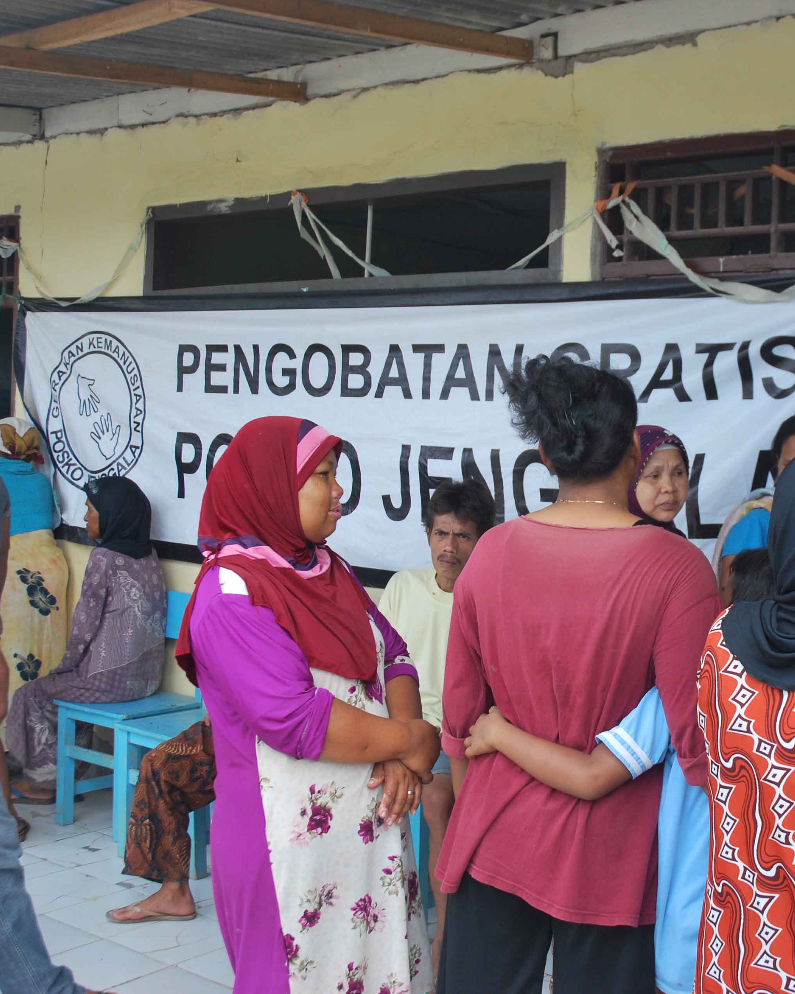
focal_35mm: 47
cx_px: 567
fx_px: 1382
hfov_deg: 31.7
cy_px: 491
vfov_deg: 39.5
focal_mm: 22
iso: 200
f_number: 5.6
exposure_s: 1/125
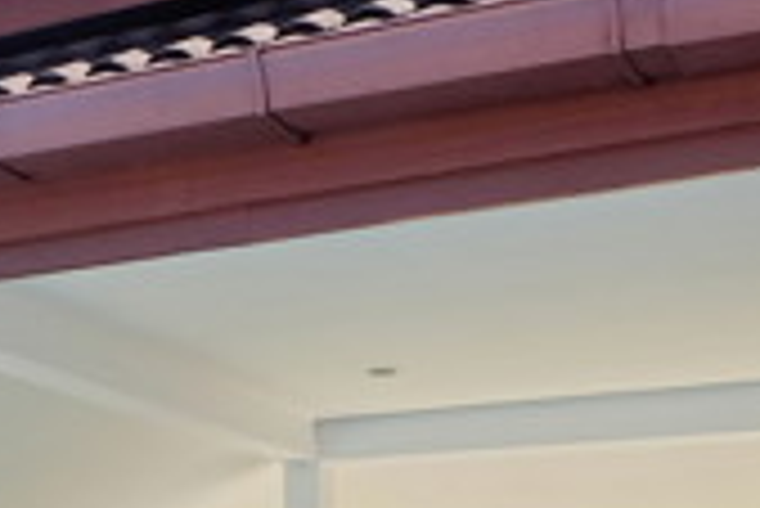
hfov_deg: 23.5
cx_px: 126
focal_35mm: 85
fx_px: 1796
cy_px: 755
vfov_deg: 15.0
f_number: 11
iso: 200
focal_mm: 16
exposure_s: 1/125
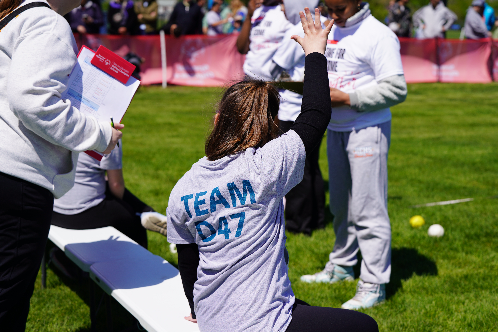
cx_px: 249
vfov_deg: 19.5
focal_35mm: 70
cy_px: 166
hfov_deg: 28.8
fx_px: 968
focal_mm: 70
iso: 100
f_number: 5
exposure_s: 1/1000
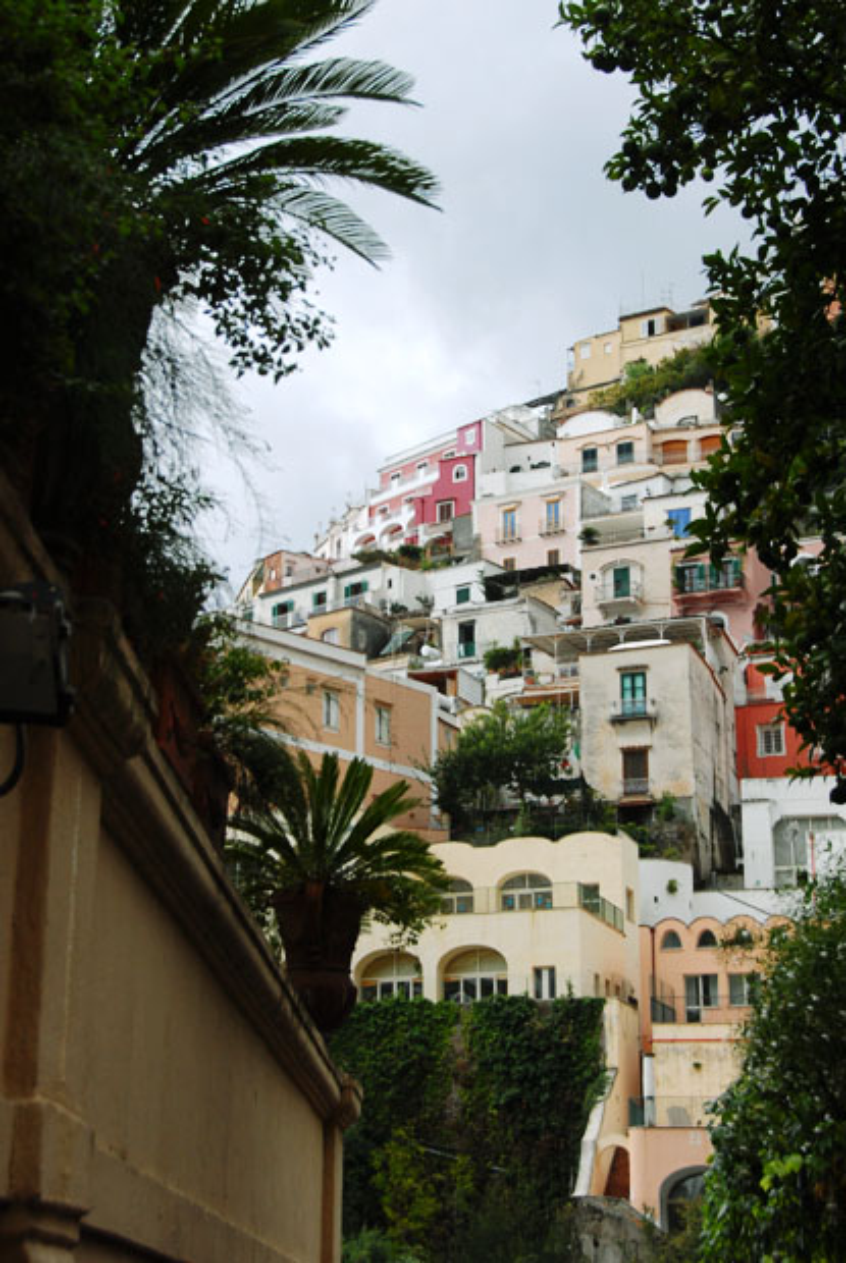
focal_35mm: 60
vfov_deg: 33.4
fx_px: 2109
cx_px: 423
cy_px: 632
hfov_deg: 22.7
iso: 160
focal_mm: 40
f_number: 6.3
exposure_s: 1/500
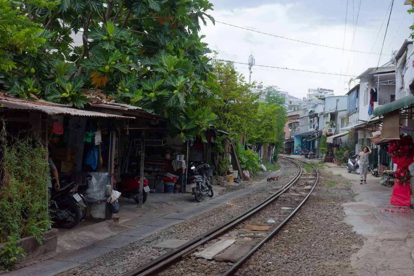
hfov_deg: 48.5
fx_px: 460
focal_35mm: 40
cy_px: 138
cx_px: 207
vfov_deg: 33.4
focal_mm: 26
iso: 800
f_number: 8
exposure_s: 1/250
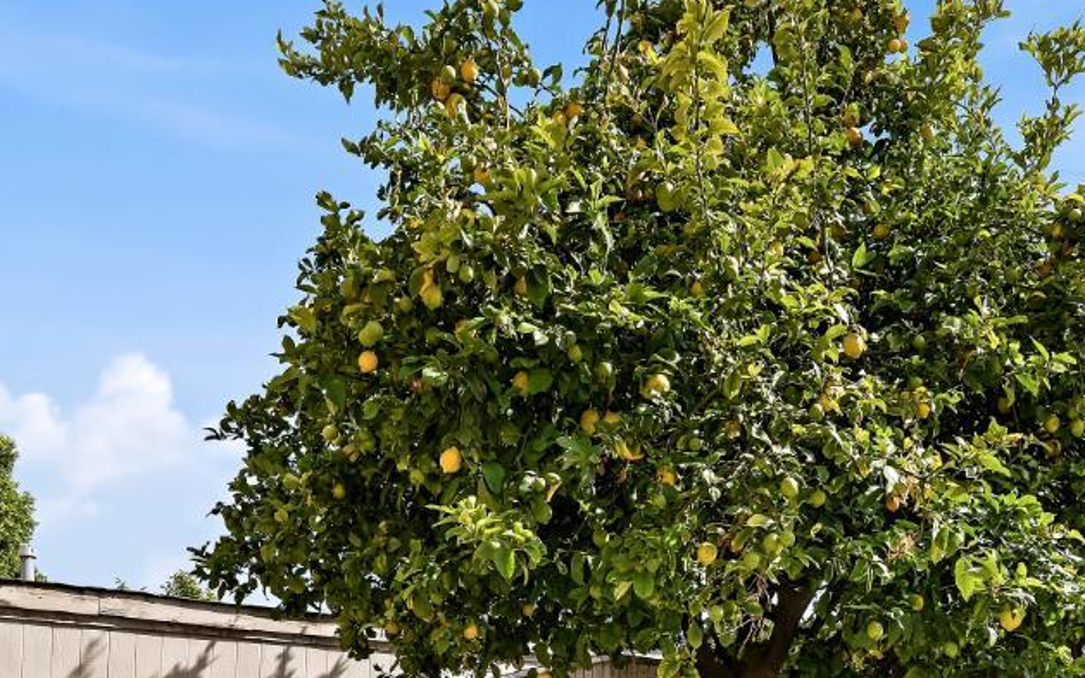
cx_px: 576
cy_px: 704
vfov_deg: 33.5
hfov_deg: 56.7
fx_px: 1005
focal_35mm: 34
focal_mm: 14
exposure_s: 1/160
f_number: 8
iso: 64
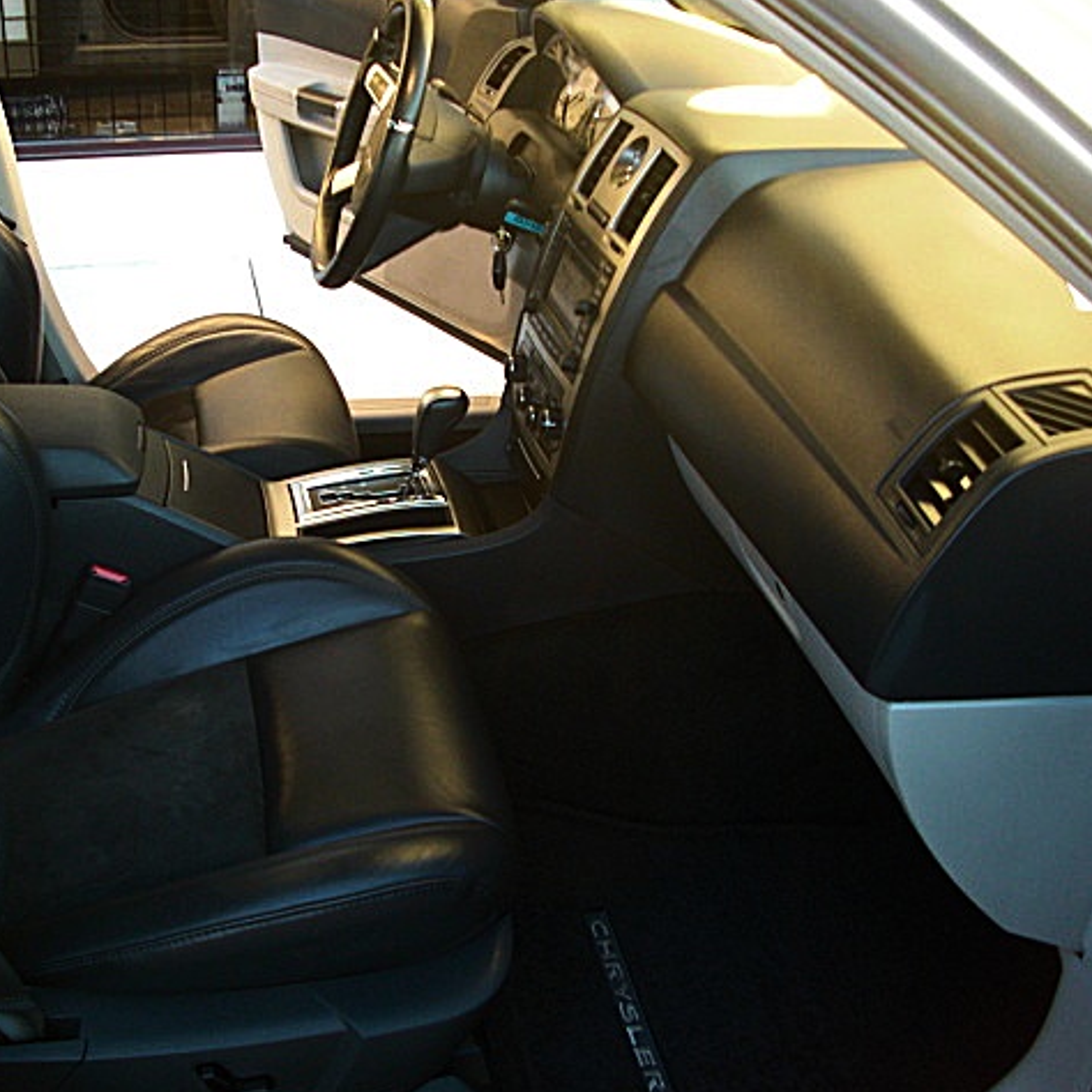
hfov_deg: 38.8
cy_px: 546
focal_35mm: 43
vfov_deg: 39.2
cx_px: 392
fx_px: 1535
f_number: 2.8
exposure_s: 1/60
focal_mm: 6.3
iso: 200
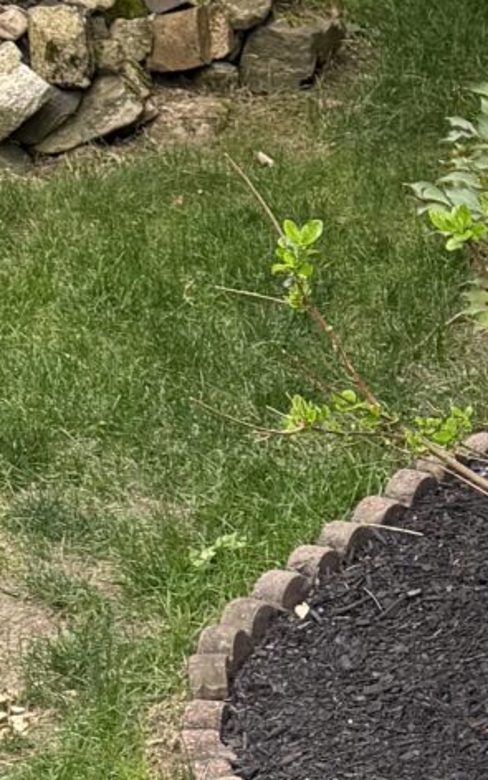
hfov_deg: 8.4
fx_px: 2937
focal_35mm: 138
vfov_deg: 14.8
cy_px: 813
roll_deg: +0.4
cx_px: 1285
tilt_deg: -31.0
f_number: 1.78
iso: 80
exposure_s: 1/374
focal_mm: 6.76
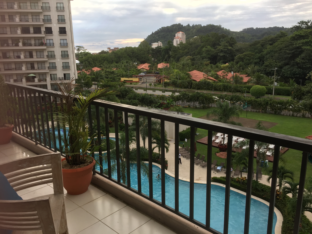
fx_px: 261
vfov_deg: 48.2
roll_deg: +0.2
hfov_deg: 61.7
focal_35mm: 29
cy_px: 117
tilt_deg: -12.3
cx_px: 156
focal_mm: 4.15
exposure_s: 1/608
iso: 32
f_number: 2.2
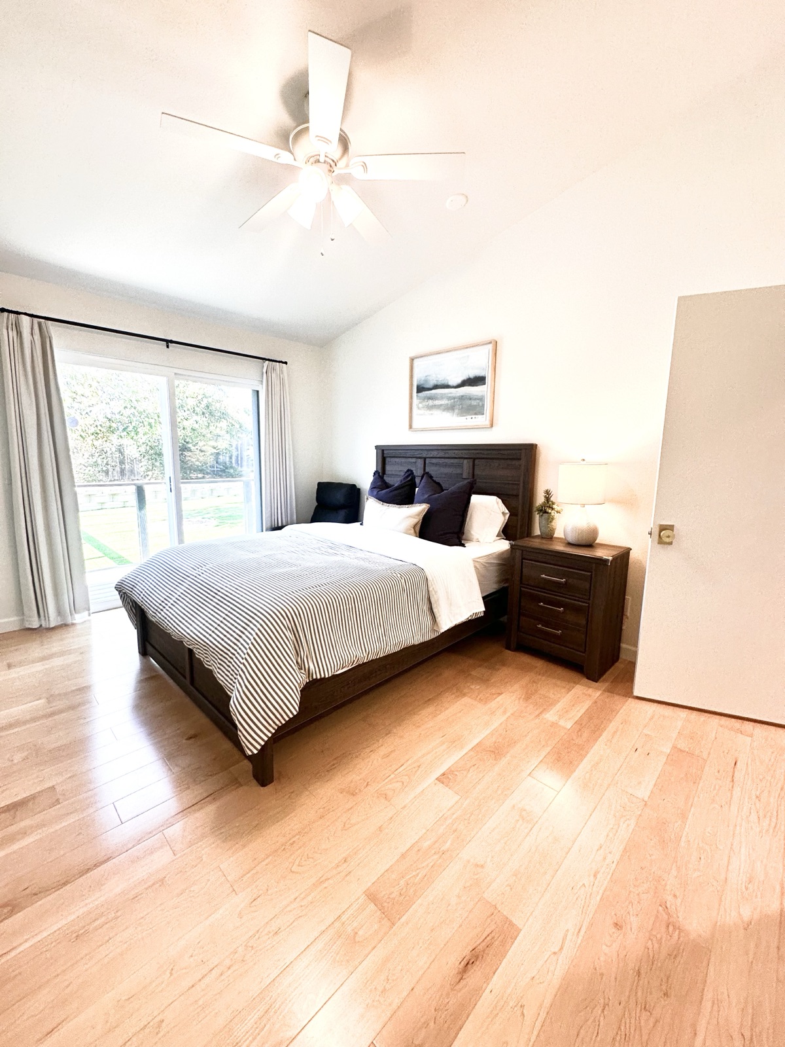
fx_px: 423
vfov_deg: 102.1
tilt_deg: -8.9
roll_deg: -1.6
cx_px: 392
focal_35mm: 14
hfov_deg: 85.7
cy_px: 524
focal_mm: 2.22
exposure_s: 1/120
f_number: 2.2
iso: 100
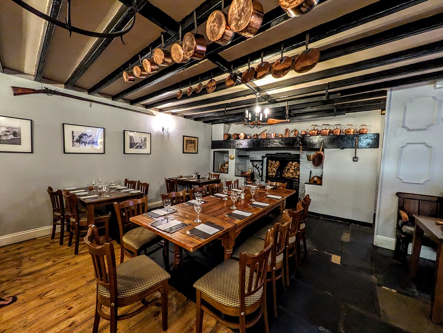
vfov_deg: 85.7
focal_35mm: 14
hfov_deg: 102.1
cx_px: 222
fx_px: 179
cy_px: 166
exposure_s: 1/25
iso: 264
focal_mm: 1.83
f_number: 2.2
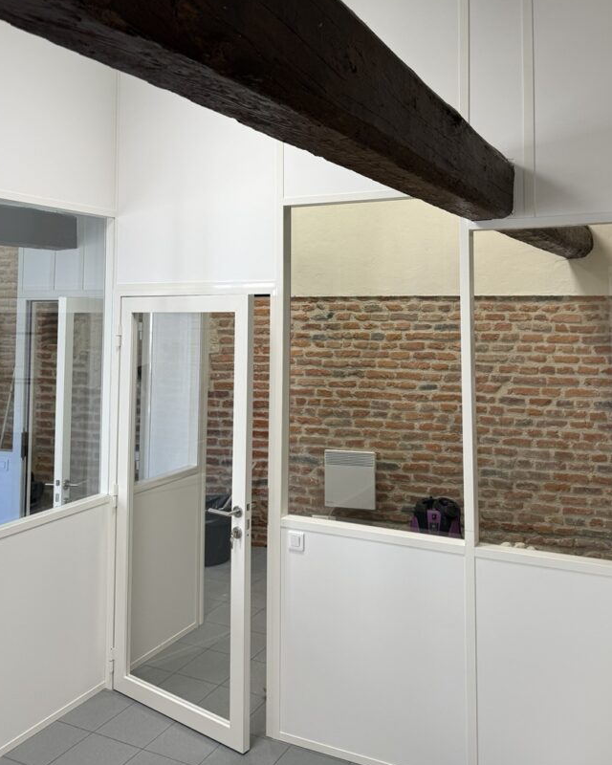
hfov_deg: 48.3
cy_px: 294
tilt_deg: +4.3
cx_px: 356
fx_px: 679
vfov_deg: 58.1
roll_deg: -0.9
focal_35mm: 30
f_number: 1.78
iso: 100
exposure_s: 1/100
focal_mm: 6.76
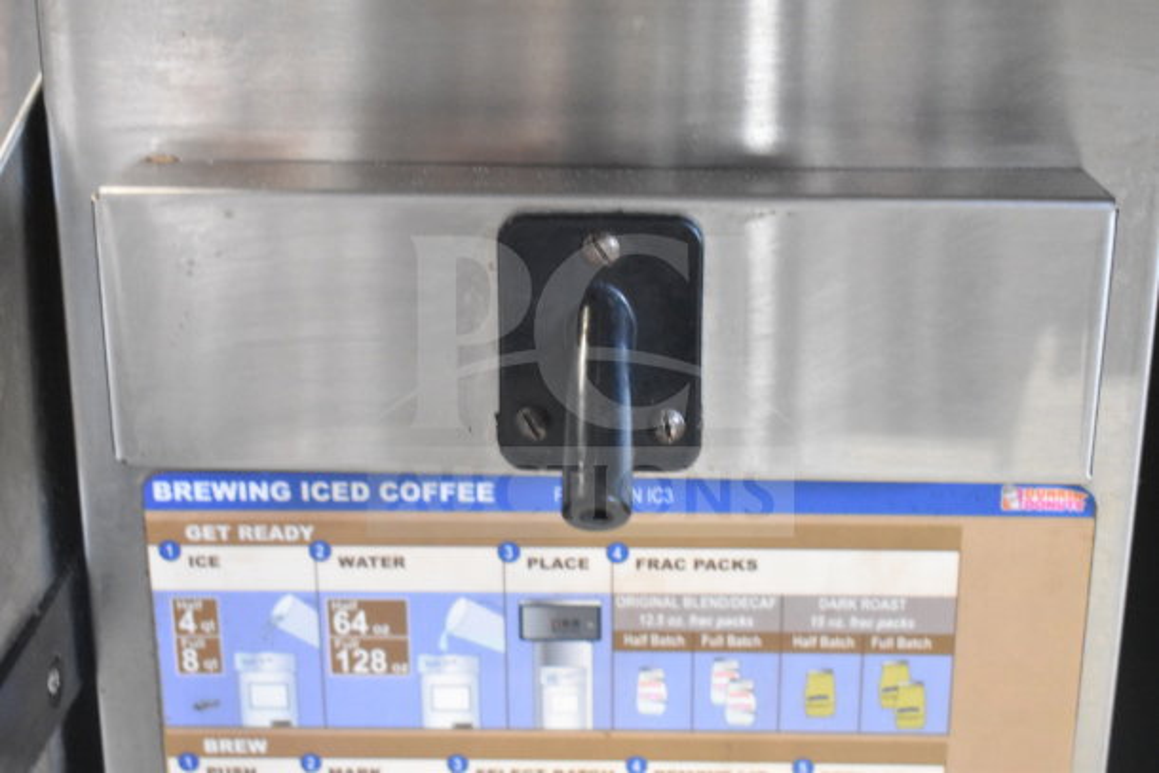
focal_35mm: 57
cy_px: 386
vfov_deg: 23.8
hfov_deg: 35.0
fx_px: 1835
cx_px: 580
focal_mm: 38
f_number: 4.8
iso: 5600
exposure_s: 1/60
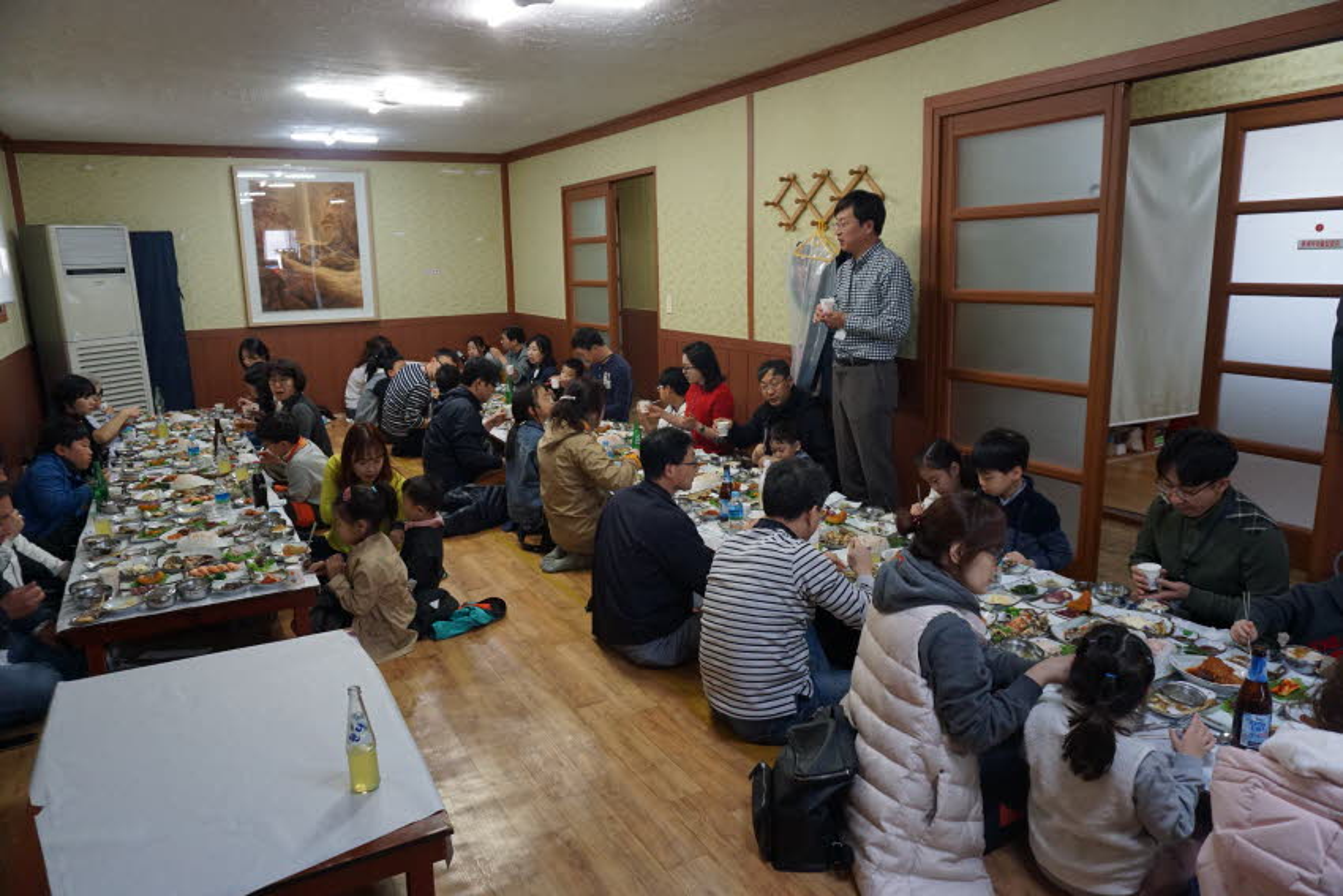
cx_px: 672
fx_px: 895
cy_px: 448
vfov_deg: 53.2
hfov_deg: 73.7
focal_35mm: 24
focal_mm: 16
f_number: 4
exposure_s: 1/160
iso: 1250
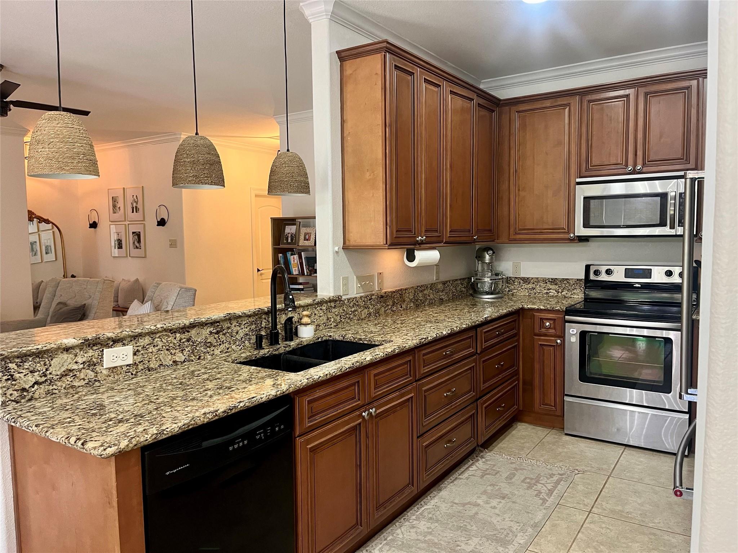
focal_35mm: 26
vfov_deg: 53.1
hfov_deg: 67.3
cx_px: 369
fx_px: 554
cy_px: 276
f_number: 1.6
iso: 160
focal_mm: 5.1
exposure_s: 1/60
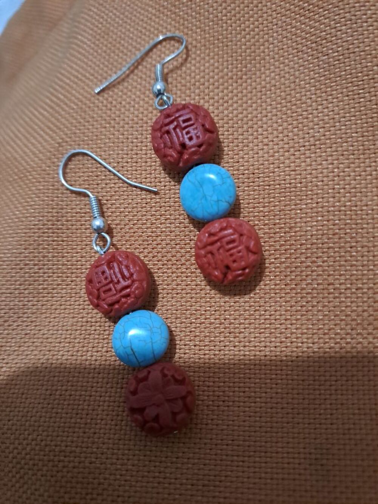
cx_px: 189
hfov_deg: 54.9
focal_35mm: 25
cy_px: 252
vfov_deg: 69.4
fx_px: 364
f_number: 1.8
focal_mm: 4.65
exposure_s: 1/20
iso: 800
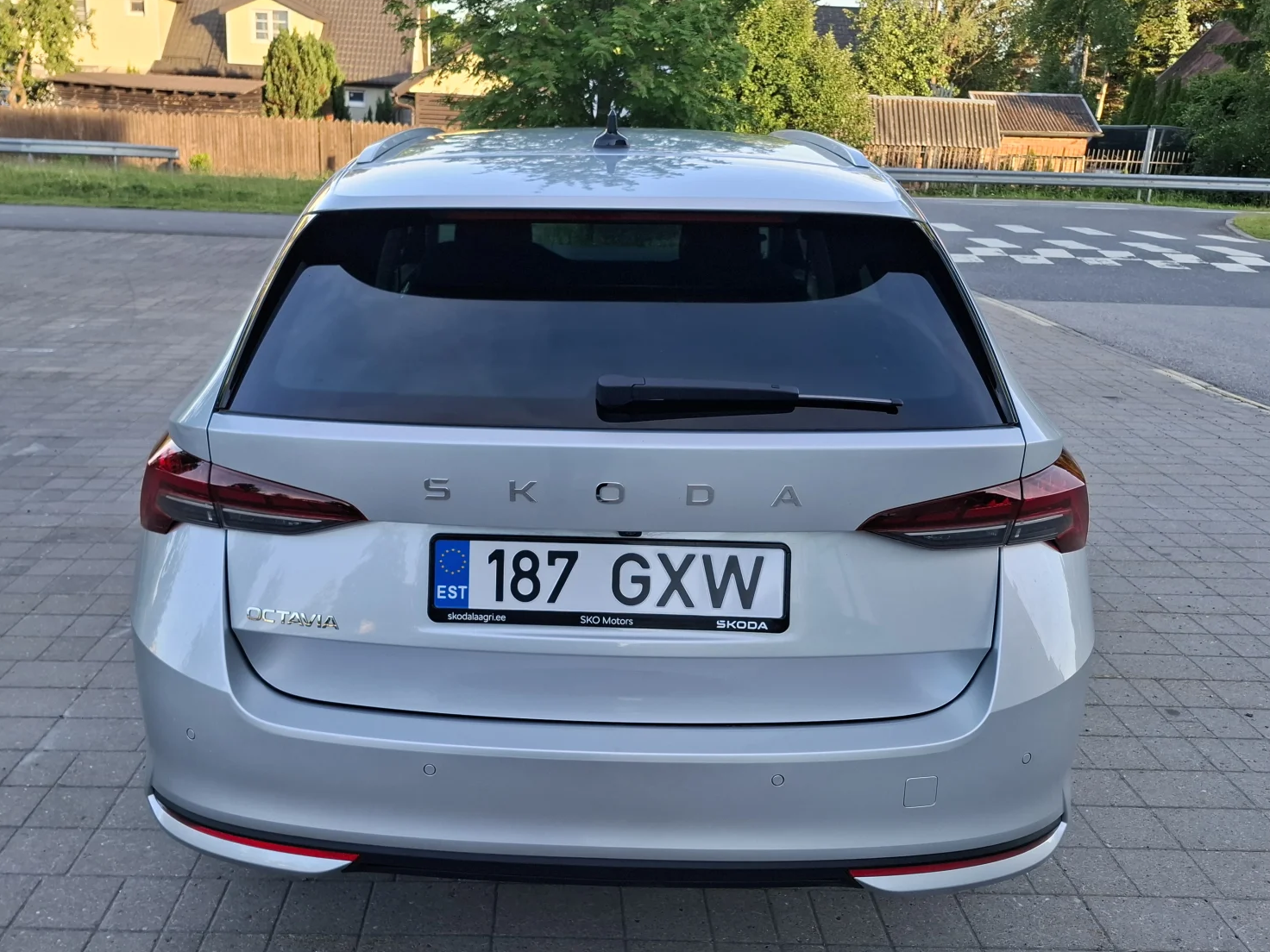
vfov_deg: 46.8
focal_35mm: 30
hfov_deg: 59.7
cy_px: 511
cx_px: 550
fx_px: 1101
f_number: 1.8
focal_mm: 5.54
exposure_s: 1/304
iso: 50
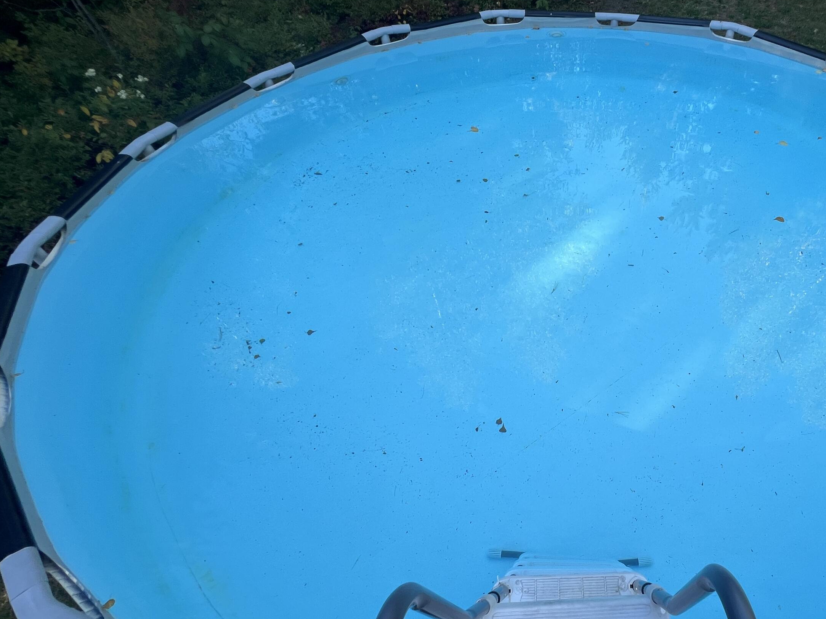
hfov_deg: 83.9
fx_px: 429
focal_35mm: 18
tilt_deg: -53.9
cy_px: 363
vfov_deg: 71.0
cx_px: 568
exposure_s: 1/247
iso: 32
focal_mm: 1.57
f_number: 1.8
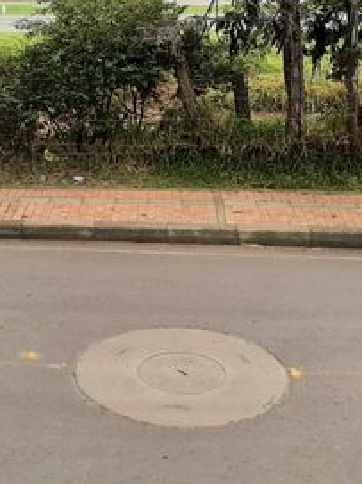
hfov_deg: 22.9
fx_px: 893
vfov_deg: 29.5
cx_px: 165
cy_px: 93
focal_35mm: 64
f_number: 1.7
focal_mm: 3.93
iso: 40
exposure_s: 1/1704
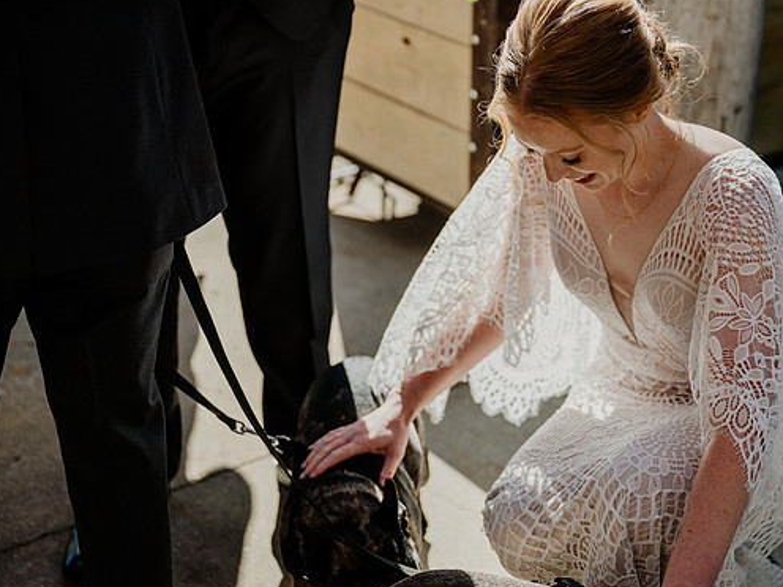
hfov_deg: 30.2
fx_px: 1448
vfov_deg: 22.9
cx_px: 448
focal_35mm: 64
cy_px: 294
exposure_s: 1/800
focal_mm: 57
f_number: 2.8
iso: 80
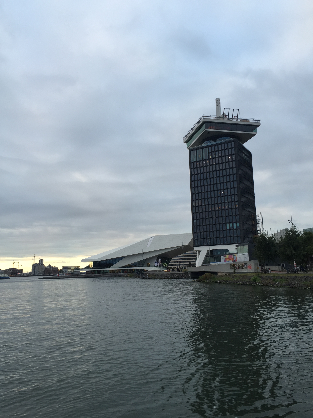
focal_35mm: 29
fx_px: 350
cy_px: 209
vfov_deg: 61.7
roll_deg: +2.5
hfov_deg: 48.2
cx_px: 156
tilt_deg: +9.3
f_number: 2.2
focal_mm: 4.15
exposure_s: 1/100
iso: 32
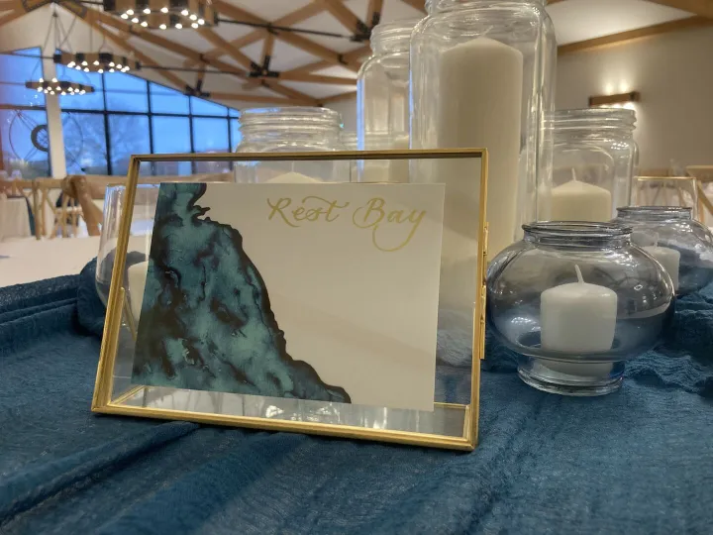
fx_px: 577
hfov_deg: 63.4
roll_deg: +1.2
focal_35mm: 28
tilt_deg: -8.0
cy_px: 268
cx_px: 356
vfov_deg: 49.7
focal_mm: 3.99
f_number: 1.8
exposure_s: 1/50
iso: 160
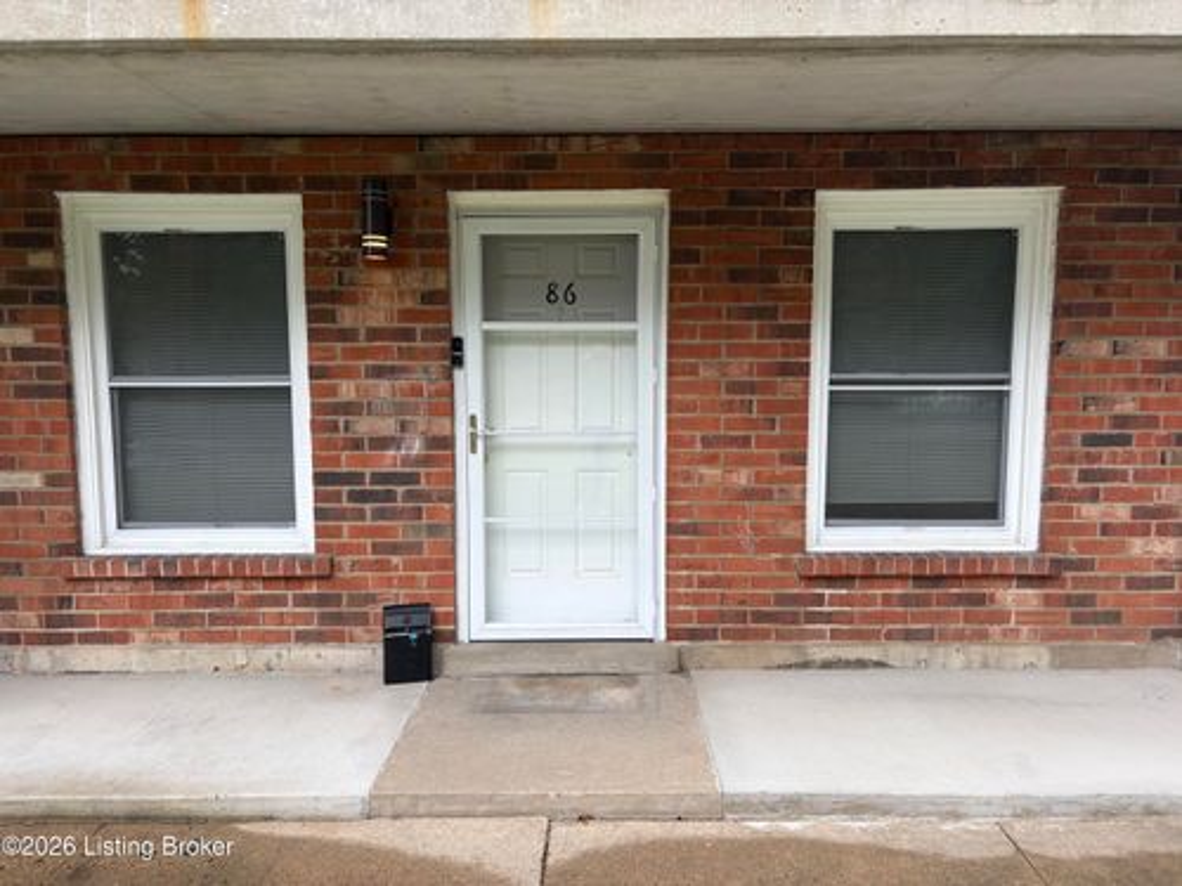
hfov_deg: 67.3
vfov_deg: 53.1
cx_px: 591
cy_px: 443
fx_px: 888
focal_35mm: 26
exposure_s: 1/309
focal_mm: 5.96
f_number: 1.6
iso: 40
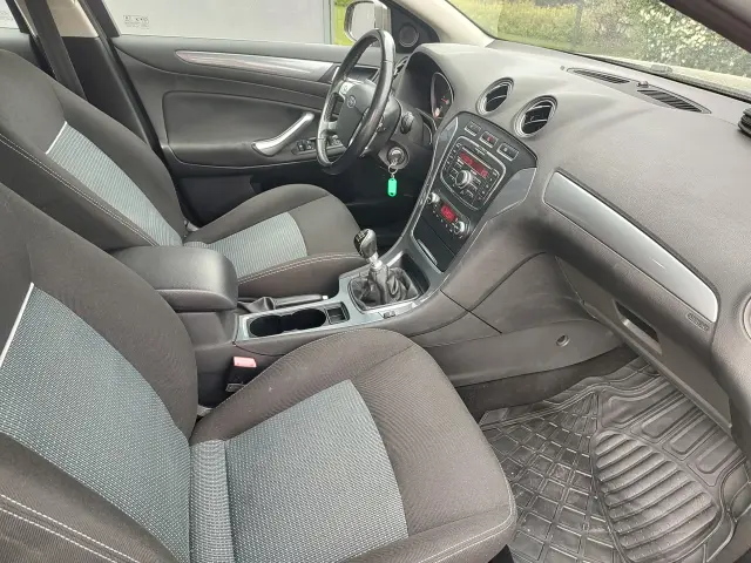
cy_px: 282
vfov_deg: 58.9
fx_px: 499
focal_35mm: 23
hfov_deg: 73.9
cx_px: 376
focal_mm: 5.56
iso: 100
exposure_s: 1/130
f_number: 1.8
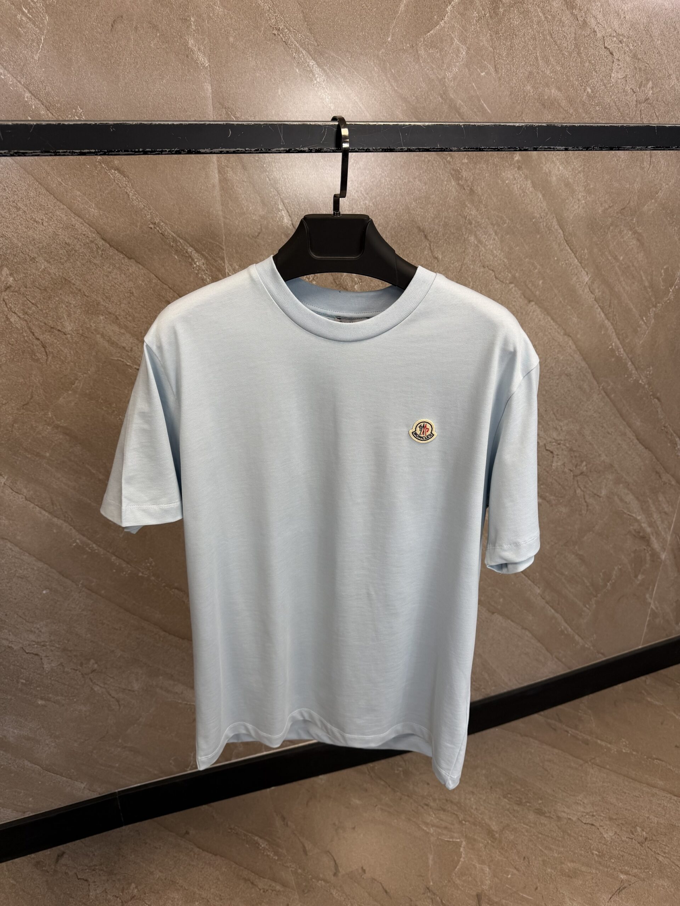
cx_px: 340
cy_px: 453
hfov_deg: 56.8
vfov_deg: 71.6
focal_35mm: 24
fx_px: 629
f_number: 1.78
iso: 80
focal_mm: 6.76
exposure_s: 1/100
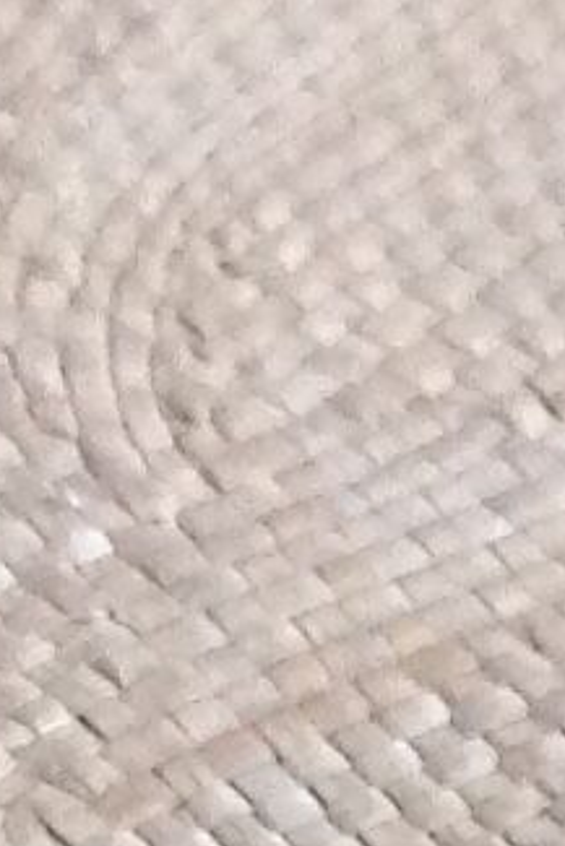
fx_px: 6819
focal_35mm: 290
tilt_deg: -47.4
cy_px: 2056
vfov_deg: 6.7
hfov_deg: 4.7
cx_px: 505
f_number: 2.4
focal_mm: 4.28
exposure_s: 1/15
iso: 250
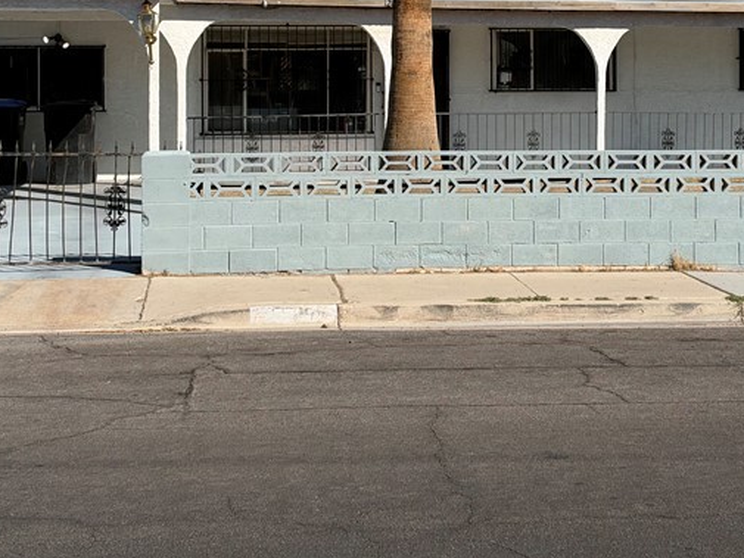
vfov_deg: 20.4
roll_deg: +0.1
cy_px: 68
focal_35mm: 71
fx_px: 1526
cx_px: 432
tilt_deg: +1.8
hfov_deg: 27.4
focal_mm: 6.93
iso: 64
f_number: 1.8
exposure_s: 1/6024
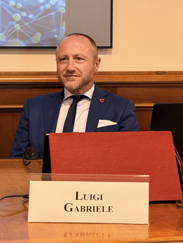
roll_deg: -0.7
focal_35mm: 120
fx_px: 846
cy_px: 122
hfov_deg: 12.3
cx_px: 92
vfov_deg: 16.4
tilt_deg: -6.3
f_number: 2.8
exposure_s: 1/60
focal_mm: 15.66
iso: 400
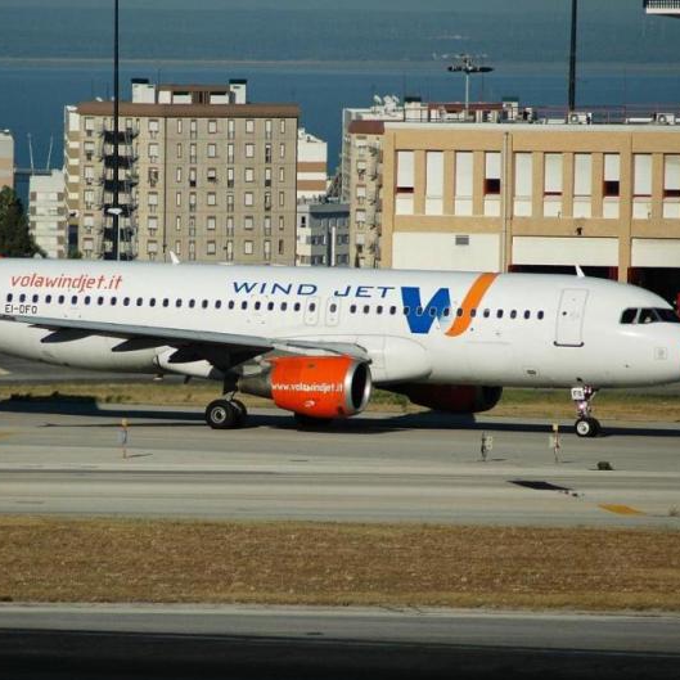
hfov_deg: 3.0
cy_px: 340
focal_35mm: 578
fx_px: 12846
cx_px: 256
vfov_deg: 3.0
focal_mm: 300
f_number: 6
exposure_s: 1/2000
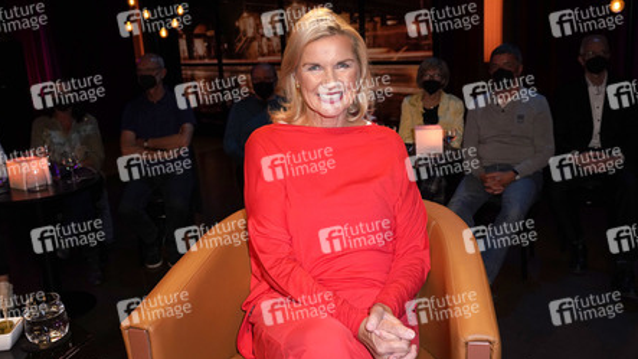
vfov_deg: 36.6
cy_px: 200
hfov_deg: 61.0
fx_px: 541
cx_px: 318
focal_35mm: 32
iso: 1600
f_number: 6.3
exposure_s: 1/160
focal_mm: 30
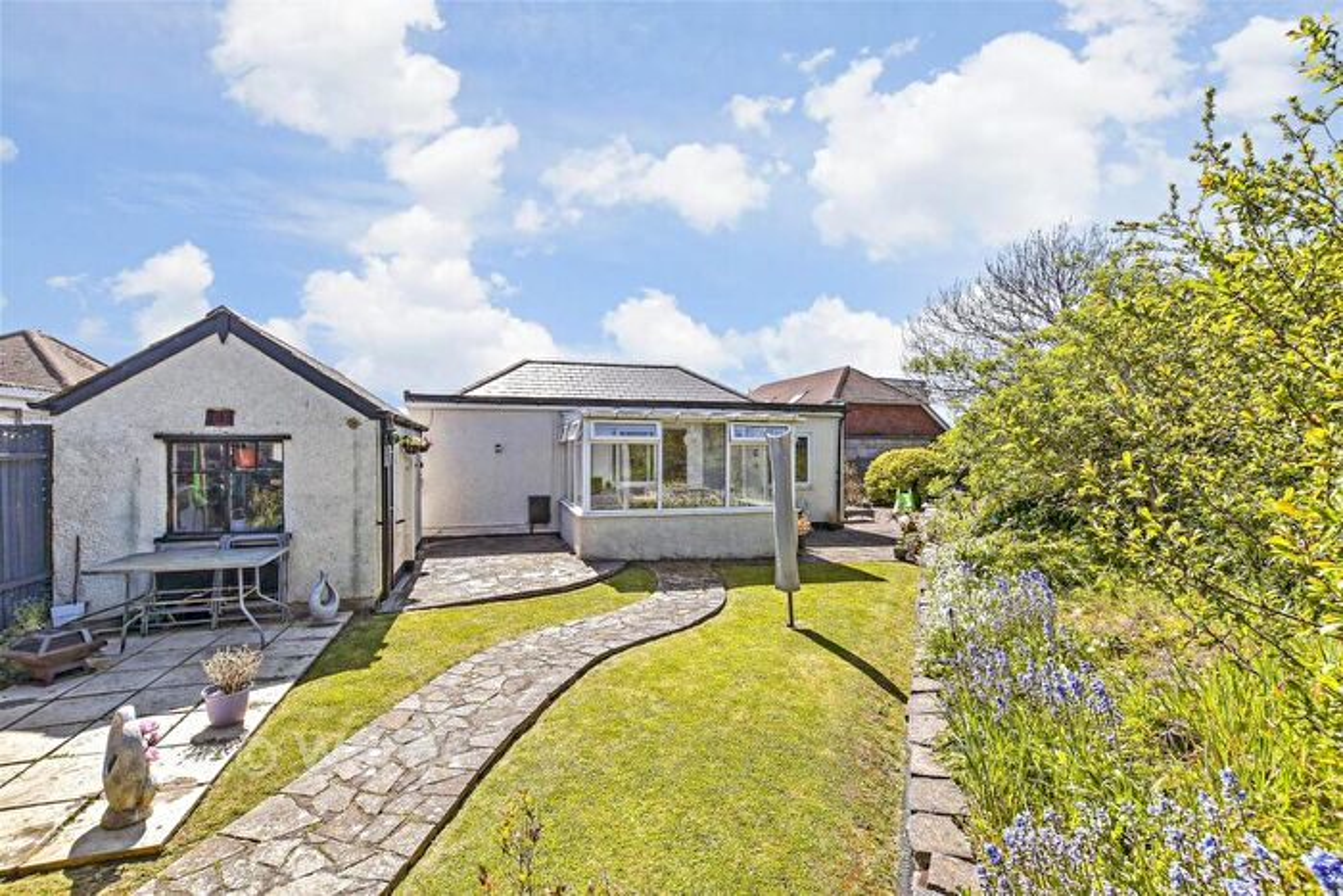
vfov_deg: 77.4
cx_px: 672
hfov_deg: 100.4
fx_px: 560
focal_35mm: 15
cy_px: 448
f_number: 8
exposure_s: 1/320
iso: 160
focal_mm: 10
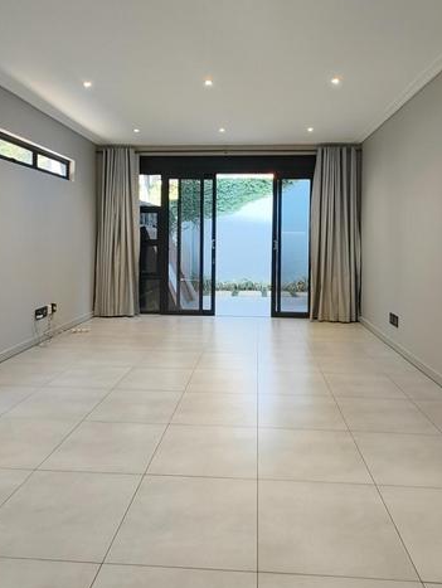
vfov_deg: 71.0
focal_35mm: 24
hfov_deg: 56.9
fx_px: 408
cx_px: 229
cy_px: 242
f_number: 2.2
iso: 475
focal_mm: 2.15
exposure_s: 1/50
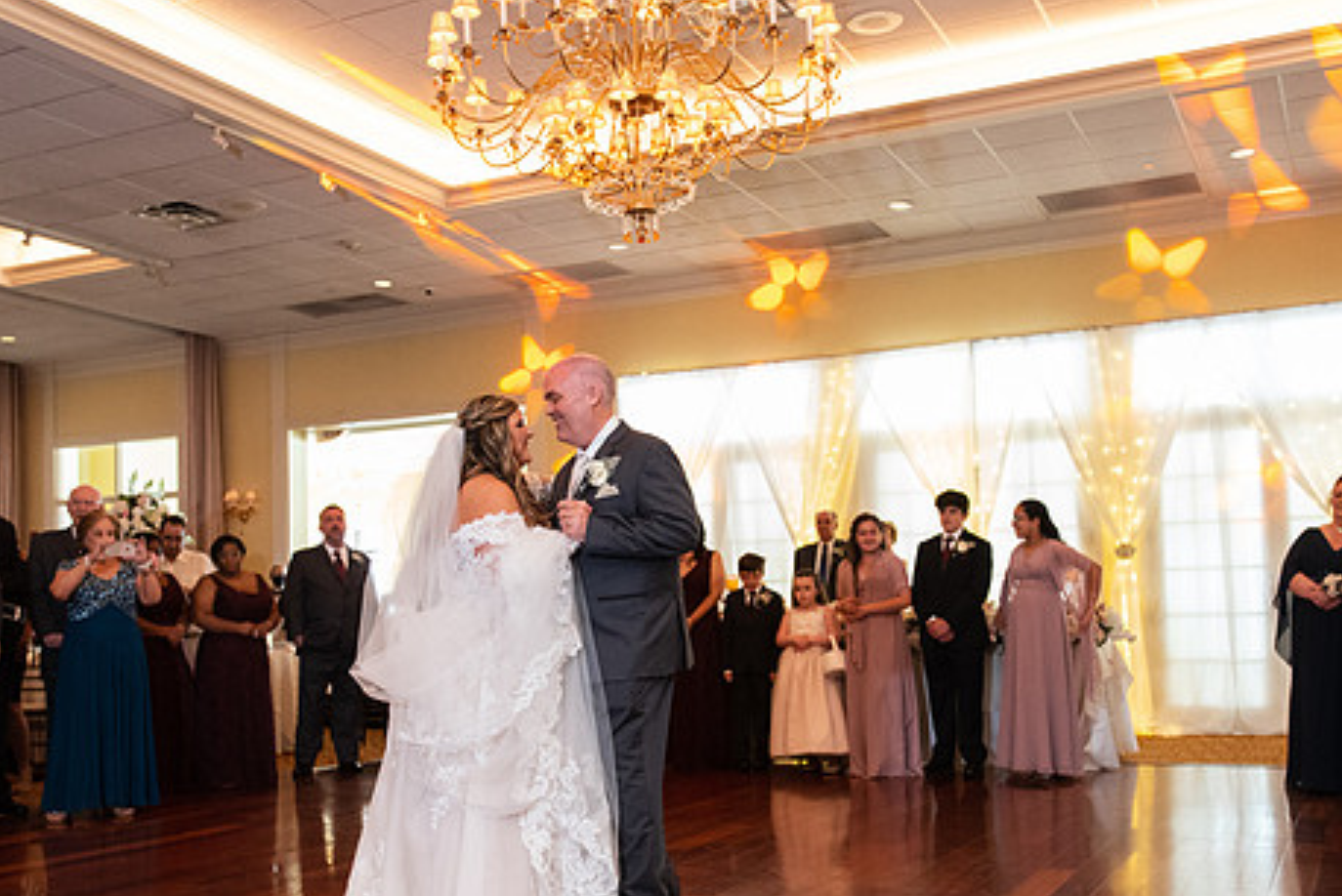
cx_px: 697
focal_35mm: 38
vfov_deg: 34.9
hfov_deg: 50.7
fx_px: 1417
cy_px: 552
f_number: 4
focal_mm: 30
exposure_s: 1/60
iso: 6400
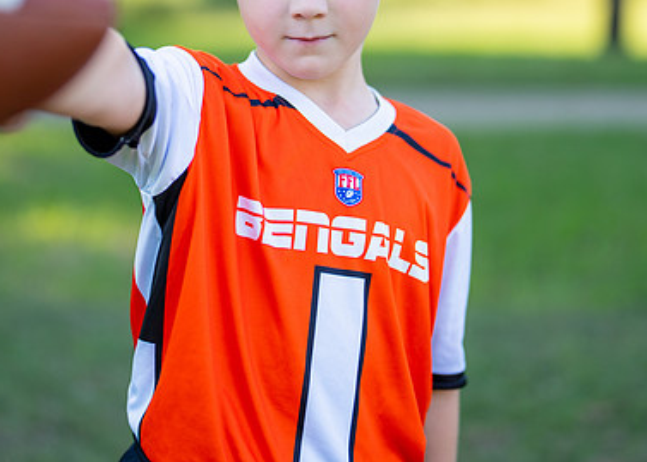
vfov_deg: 15.4
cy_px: 70
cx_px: 293
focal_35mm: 92
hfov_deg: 21.7
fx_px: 1690
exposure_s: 1/1600
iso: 100
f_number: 1.2
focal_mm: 50
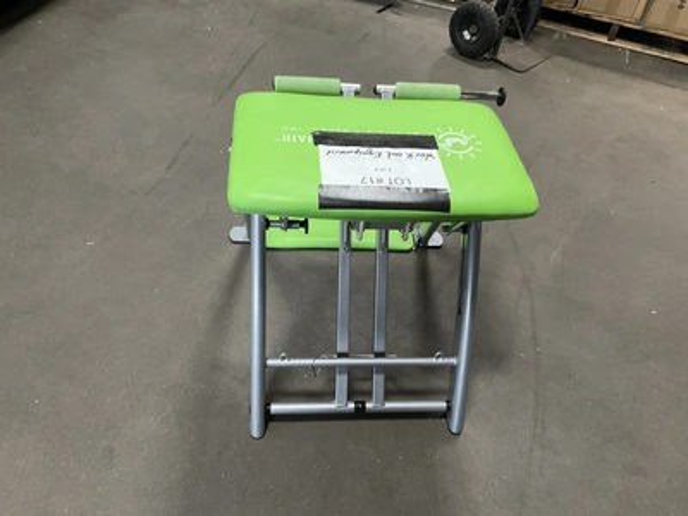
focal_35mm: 29
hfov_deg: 61.7
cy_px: 258
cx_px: 344
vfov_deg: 48.2
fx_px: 576
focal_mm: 3
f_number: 1.8
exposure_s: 1/40
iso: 200
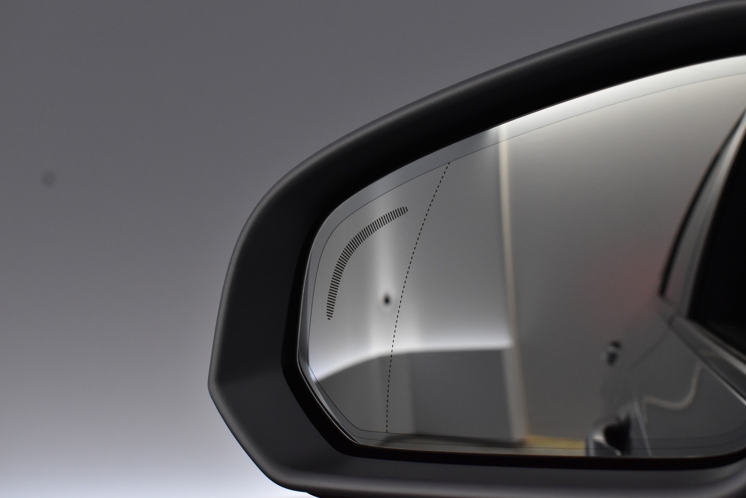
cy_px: 249
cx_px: 373
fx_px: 1088
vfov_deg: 25.8
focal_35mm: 52
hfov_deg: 37.9
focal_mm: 35
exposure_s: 1/200
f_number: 8
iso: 1250
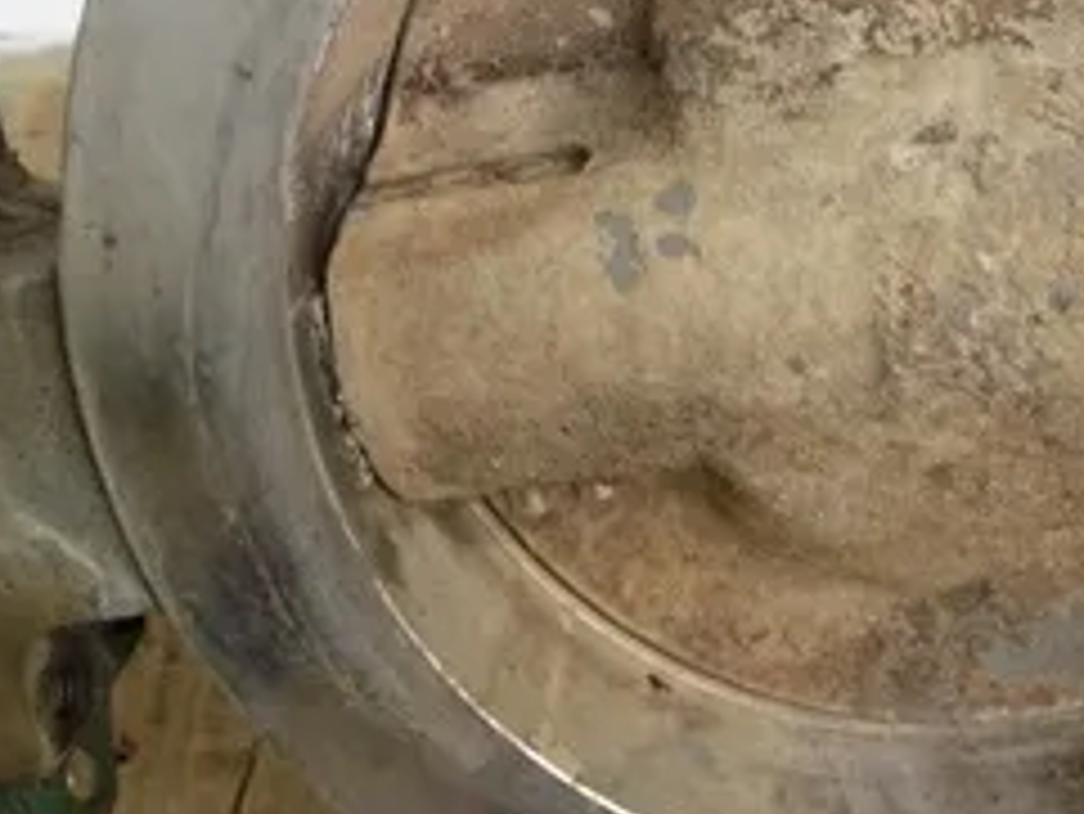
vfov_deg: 25.1
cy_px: 247
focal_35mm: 58
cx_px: 864
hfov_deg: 32.3
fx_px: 1817
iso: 320
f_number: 2.4
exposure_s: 1/20
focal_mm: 4.28
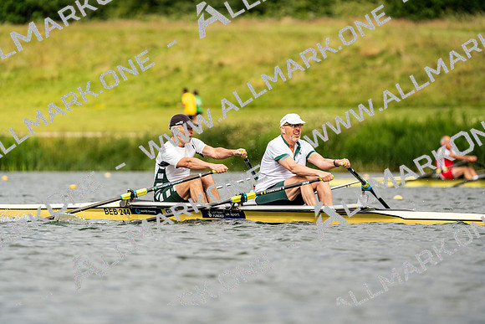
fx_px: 5349
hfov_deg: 5.2
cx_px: 242
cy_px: 162
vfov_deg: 3.5
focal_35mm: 397
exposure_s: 1/2000
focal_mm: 397
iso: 400
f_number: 6.3
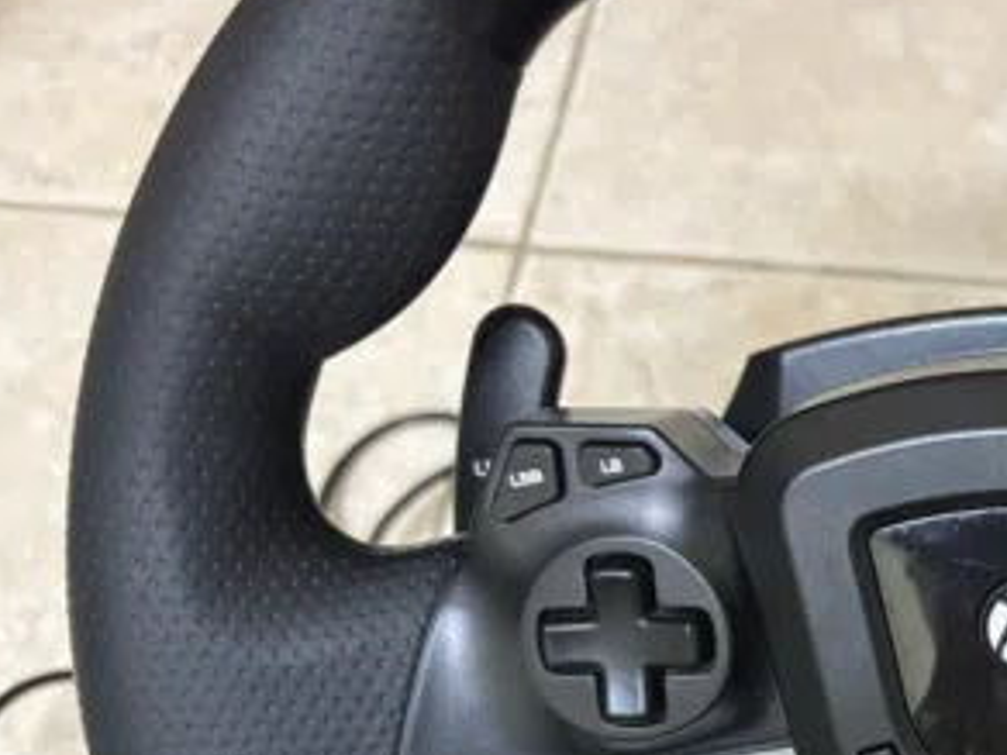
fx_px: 1658
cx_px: 1069
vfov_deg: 24.7
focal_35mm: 57
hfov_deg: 30.7
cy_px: 724
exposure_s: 1/40
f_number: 1.6
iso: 500
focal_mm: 5.96
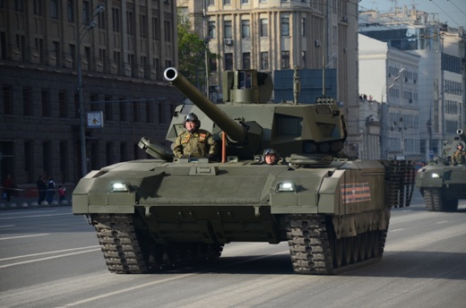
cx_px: 233
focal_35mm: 158
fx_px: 2034
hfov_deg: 13.1
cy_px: 154
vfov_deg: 8.7
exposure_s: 1/320
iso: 140
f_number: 5.6
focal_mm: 105
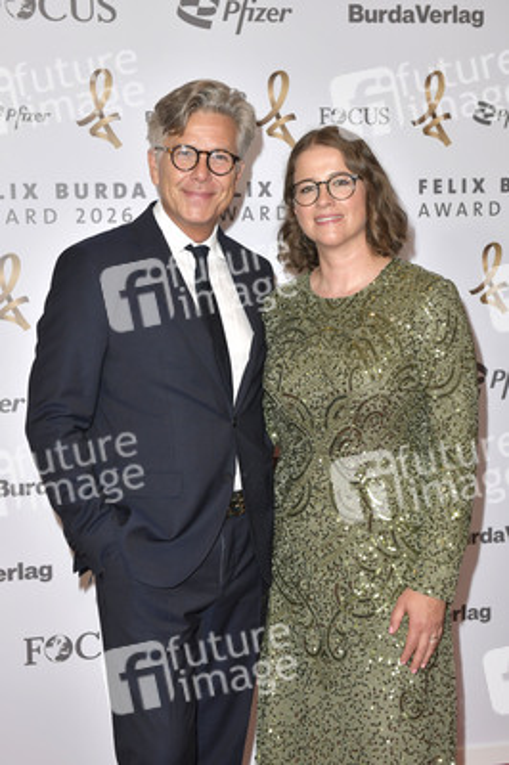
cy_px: 382
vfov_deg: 39.6
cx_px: 254
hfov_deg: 26.9
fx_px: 1062
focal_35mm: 50
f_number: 6.3
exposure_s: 1/200
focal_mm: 50
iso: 640
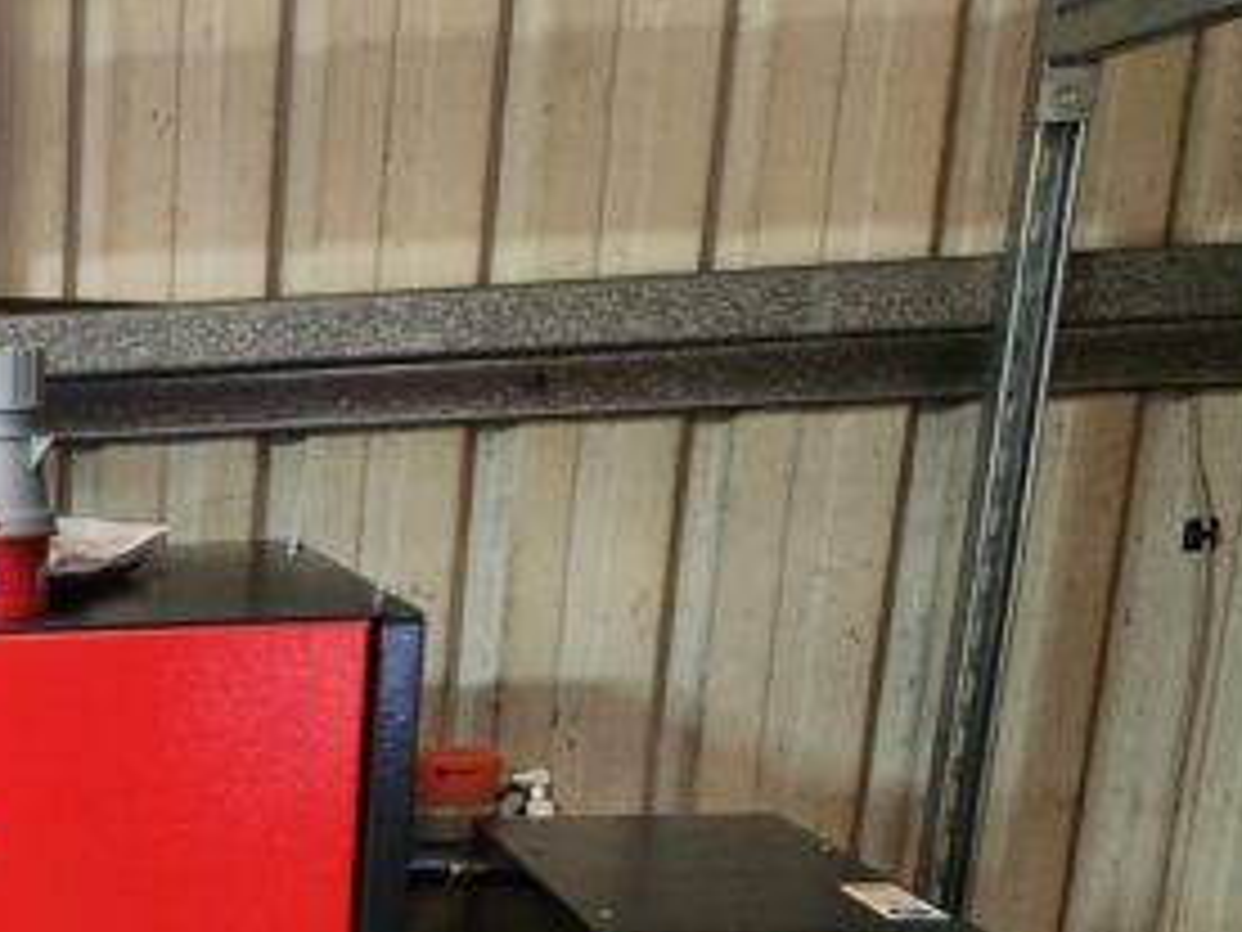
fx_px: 2296
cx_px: -351
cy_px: 1148
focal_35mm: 64
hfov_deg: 26.1
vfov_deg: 21.2
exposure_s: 1/100
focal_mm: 5.4
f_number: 1.8
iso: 1000
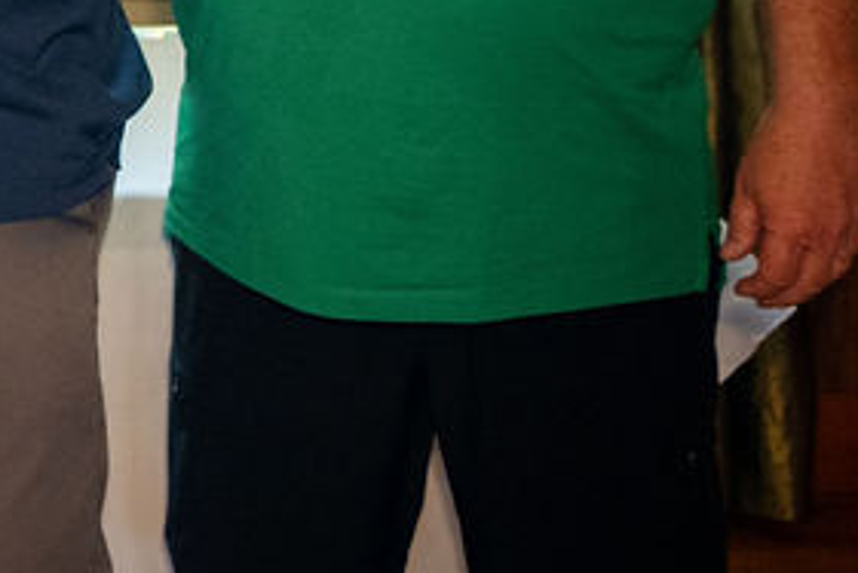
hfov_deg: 14.2
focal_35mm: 128
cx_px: -689
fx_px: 3052
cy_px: -289
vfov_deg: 10.4
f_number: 5.6
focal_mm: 34
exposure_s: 1/250
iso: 3200
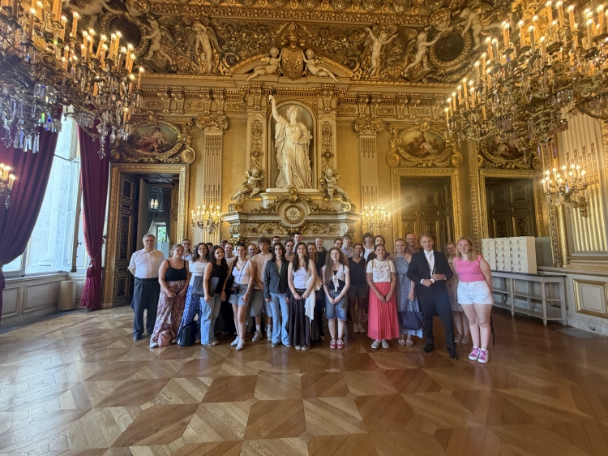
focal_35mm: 14
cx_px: 304
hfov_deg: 102.1
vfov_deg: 85.6
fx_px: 246
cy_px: 228
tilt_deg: +5.4
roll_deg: +0.5
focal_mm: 2.22
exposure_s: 1/50
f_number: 2.2
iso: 250
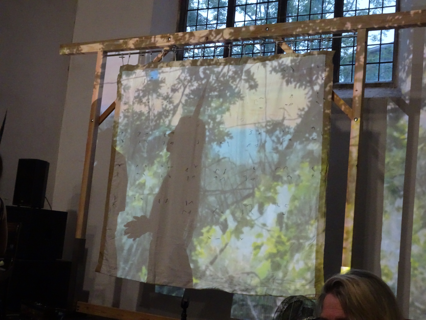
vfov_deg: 30.3
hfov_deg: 39.7
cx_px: 213
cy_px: 160
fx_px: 591
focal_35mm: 48
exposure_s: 1/50
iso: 1250
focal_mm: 8.18
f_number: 4.5
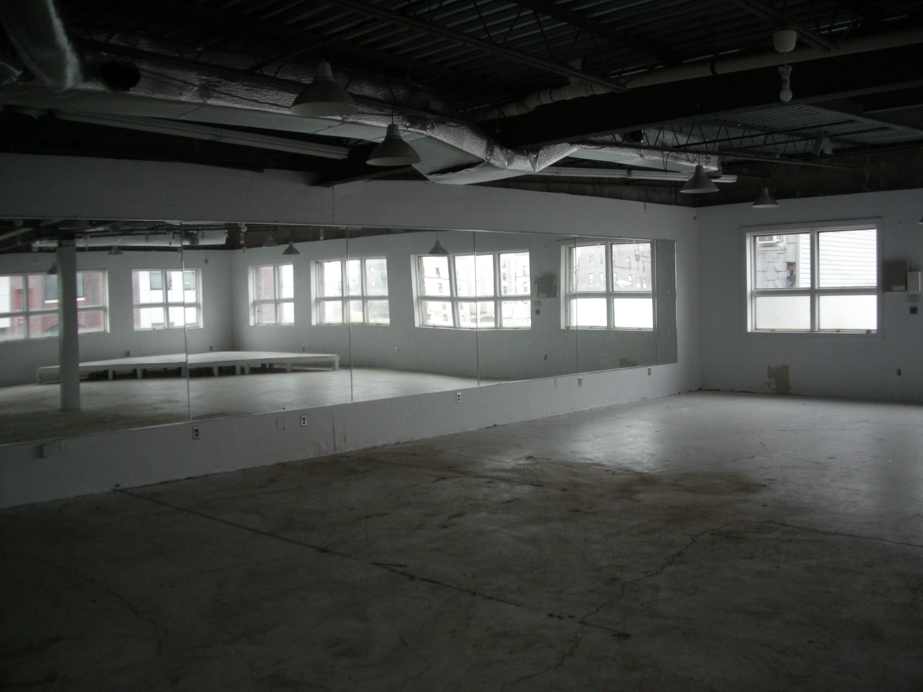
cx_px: 462
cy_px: 346
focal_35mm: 35
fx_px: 933
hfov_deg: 52.6
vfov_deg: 40.7
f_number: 2.8
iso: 184
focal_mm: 5.7
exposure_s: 1/60.3
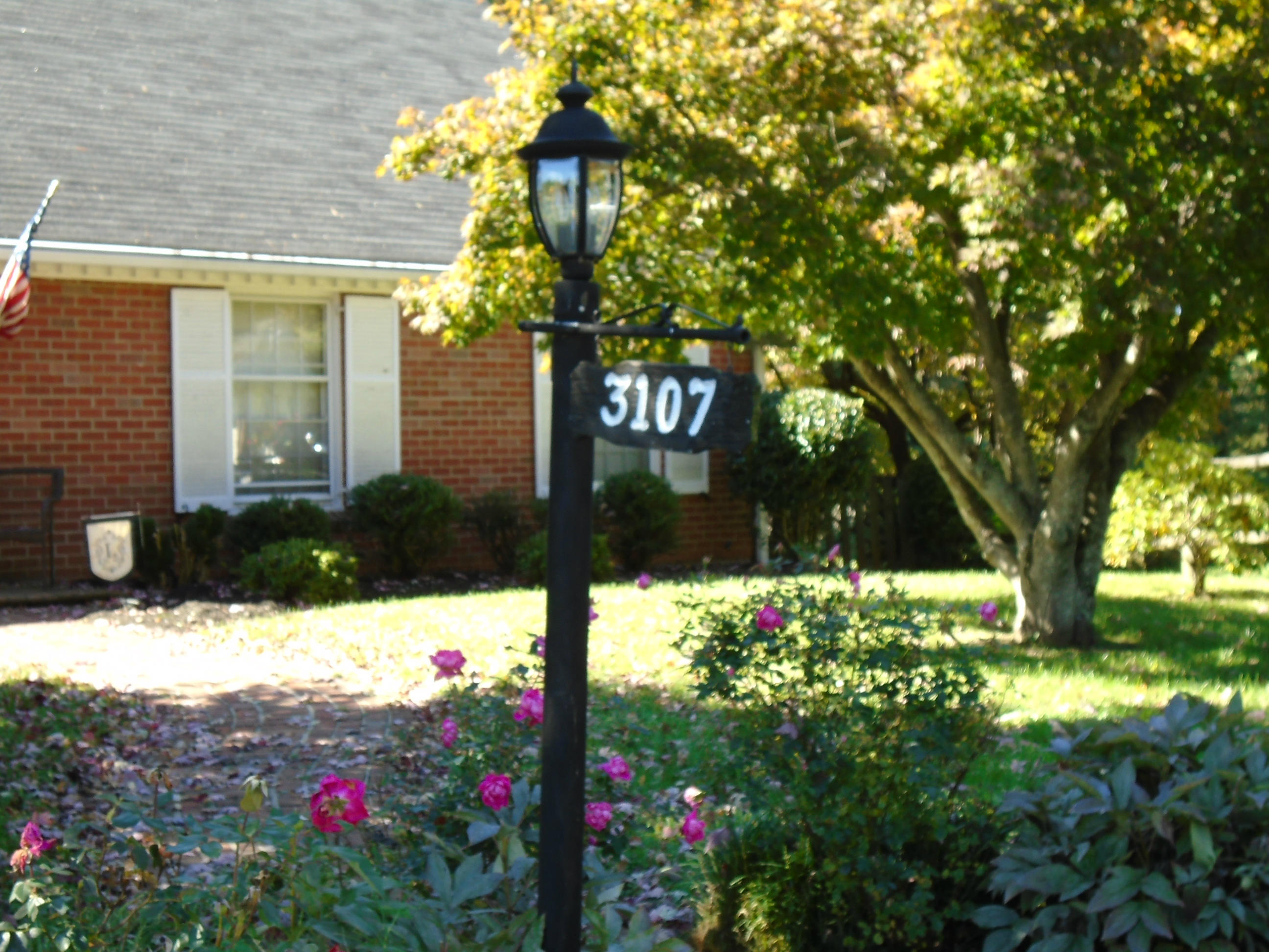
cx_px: 634
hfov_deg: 33.2
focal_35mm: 58
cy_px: 476
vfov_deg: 25.2
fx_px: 2126
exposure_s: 1/60
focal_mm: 10.2
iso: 100
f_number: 4.9
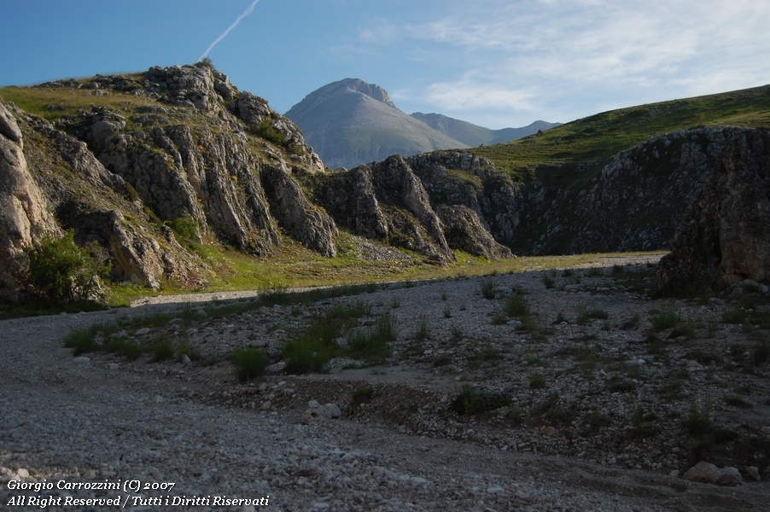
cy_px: 256
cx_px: 385
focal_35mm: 45
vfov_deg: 29.8
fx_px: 962
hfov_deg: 43.6
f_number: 4.2
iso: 200
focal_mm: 30
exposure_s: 1/1250
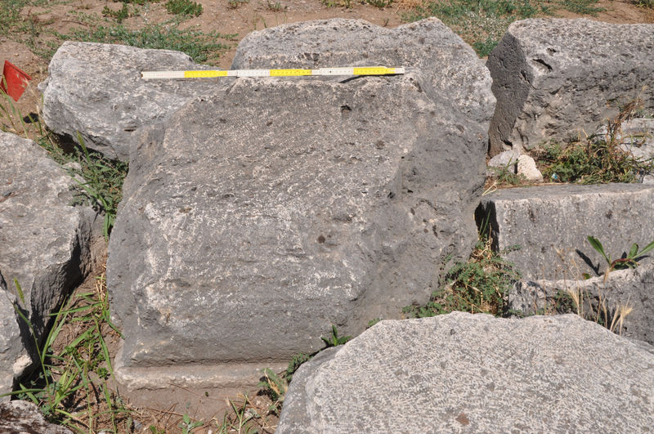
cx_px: 327
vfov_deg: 30.8
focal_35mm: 44
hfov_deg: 45.0
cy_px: 217
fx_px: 789
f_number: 16
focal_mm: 29
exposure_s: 1/640
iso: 720
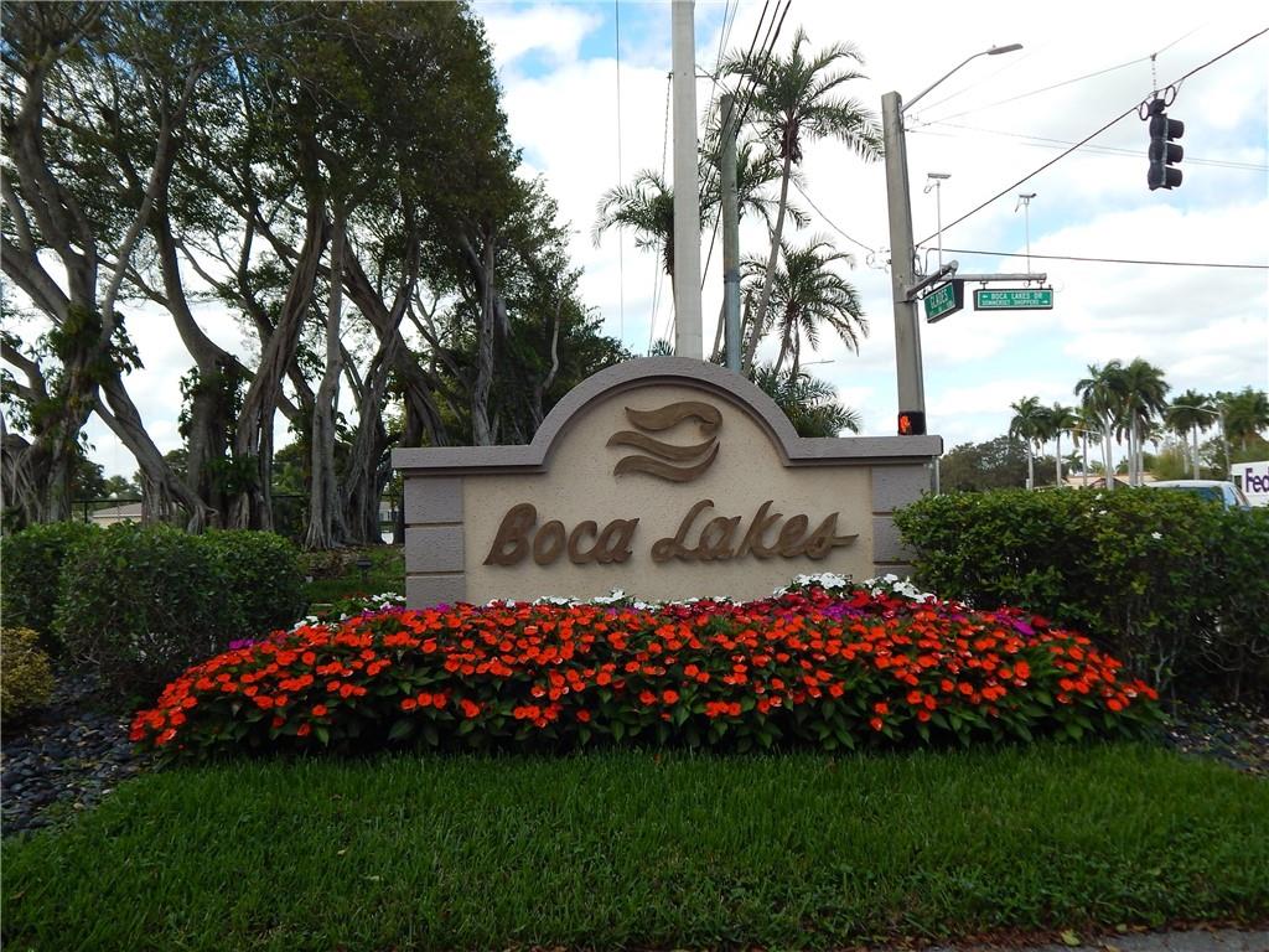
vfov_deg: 40.7
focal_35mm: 35
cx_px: 634
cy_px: 476
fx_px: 1283
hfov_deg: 52.6
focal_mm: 6.1
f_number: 3.3
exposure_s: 1/800
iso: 125
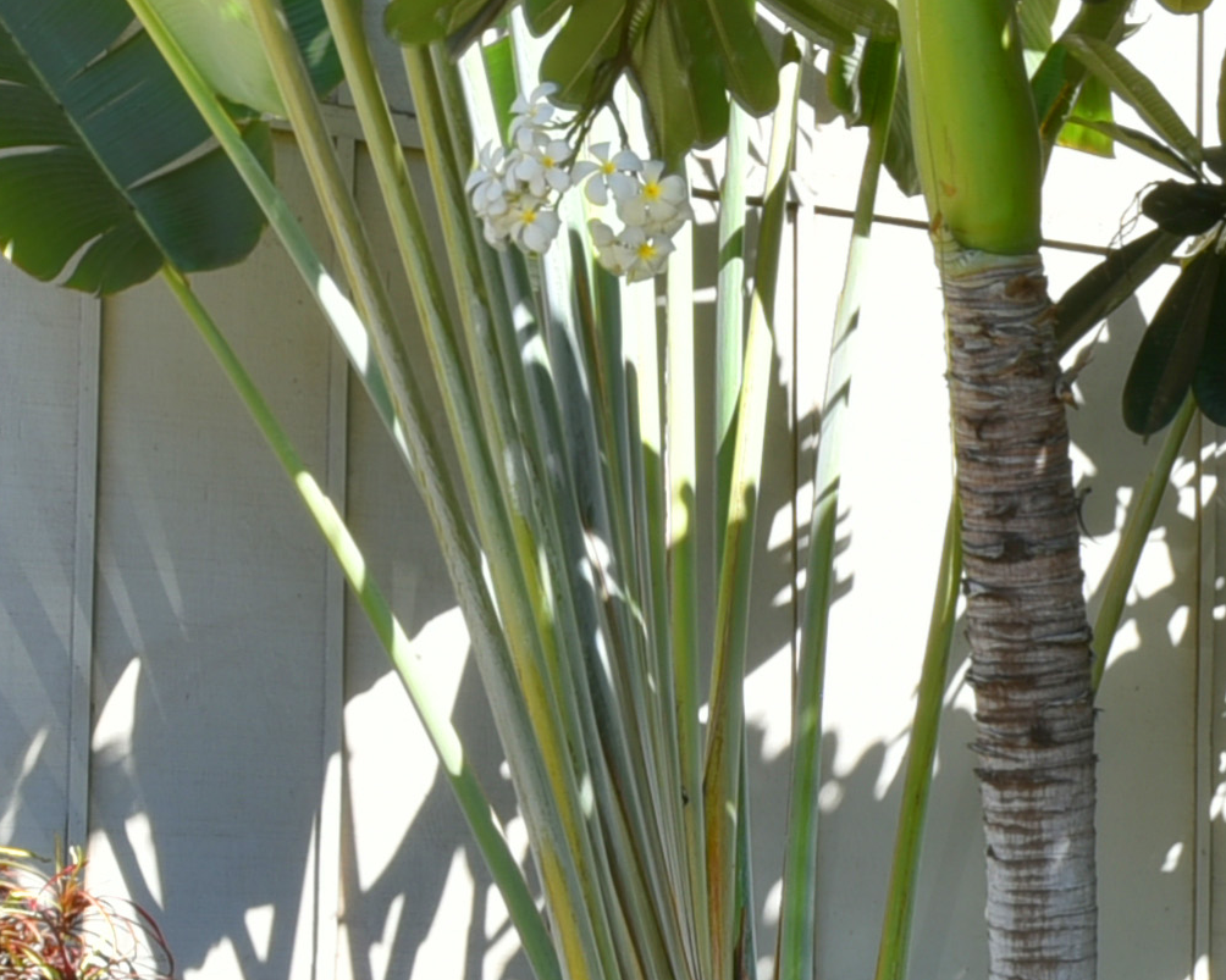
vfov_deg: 16.5
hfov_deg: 16.9
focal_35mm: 90
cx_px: 2308
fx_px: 3265
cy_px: 1086
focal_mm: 16
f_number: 14
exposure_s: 1/15
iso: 110
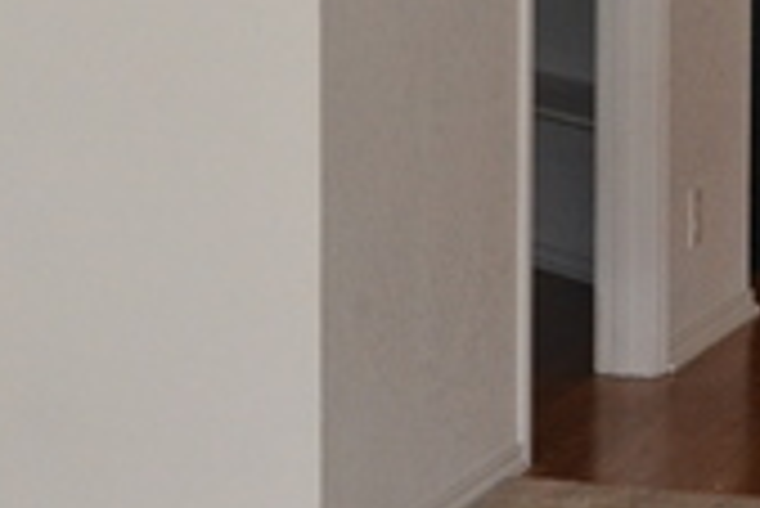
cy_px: -128
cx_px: 481
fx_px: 3127
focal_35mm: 148
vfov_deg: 9.2
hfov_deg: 13.8
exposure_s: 1/60
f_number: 4
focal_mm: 26
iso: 2500
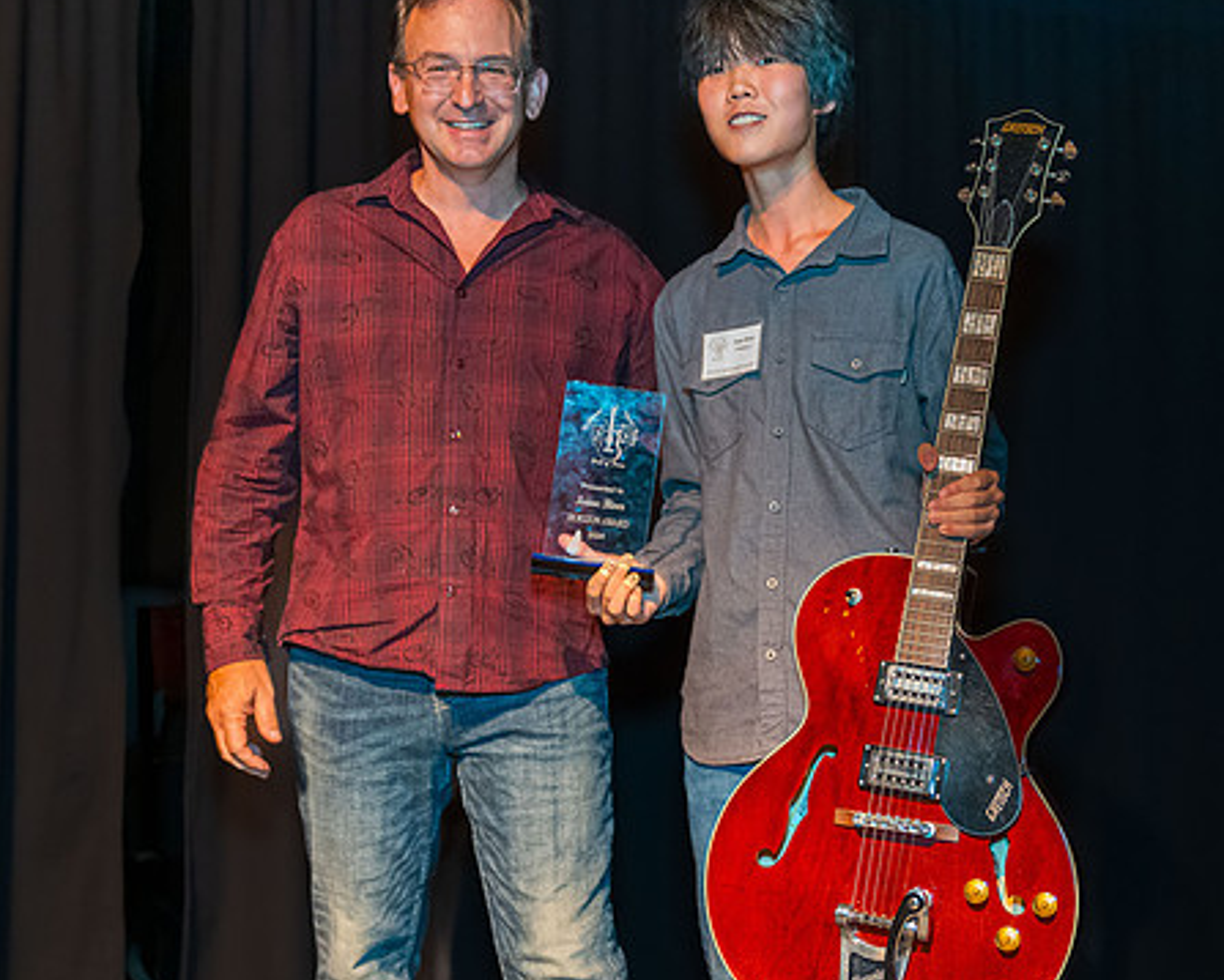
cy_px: 481
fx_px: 1921
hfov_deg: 34.9
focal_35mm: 53
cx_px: 857
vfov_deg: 28.6
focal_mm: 35
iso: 6400
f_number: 2.8
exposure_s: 1/80
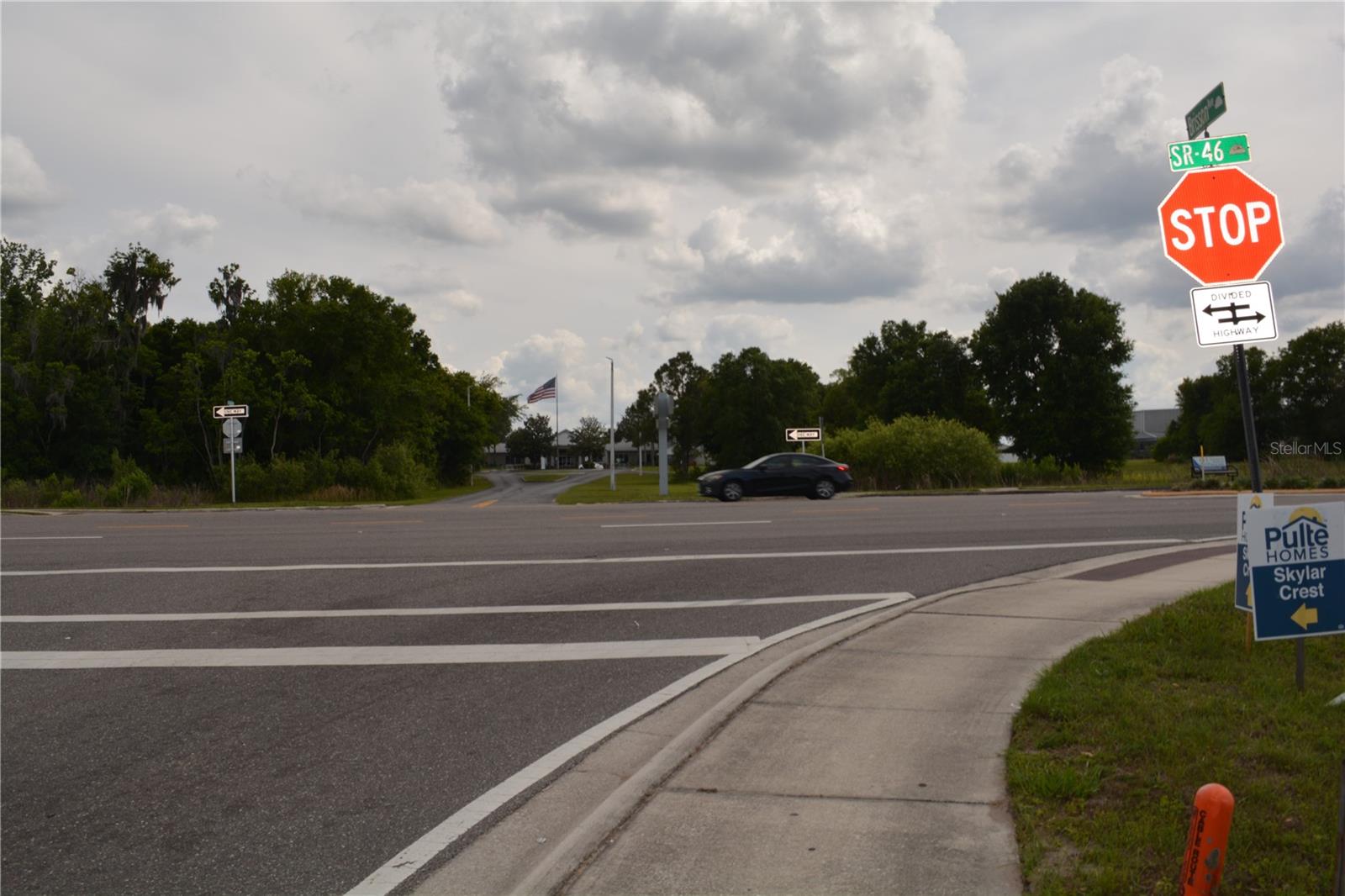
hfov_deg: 67.4
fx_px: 1008
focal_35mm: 27
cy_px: 448
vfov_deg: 47.9
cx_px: 672
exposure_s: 1/200
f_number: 10
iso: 100
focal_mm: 18
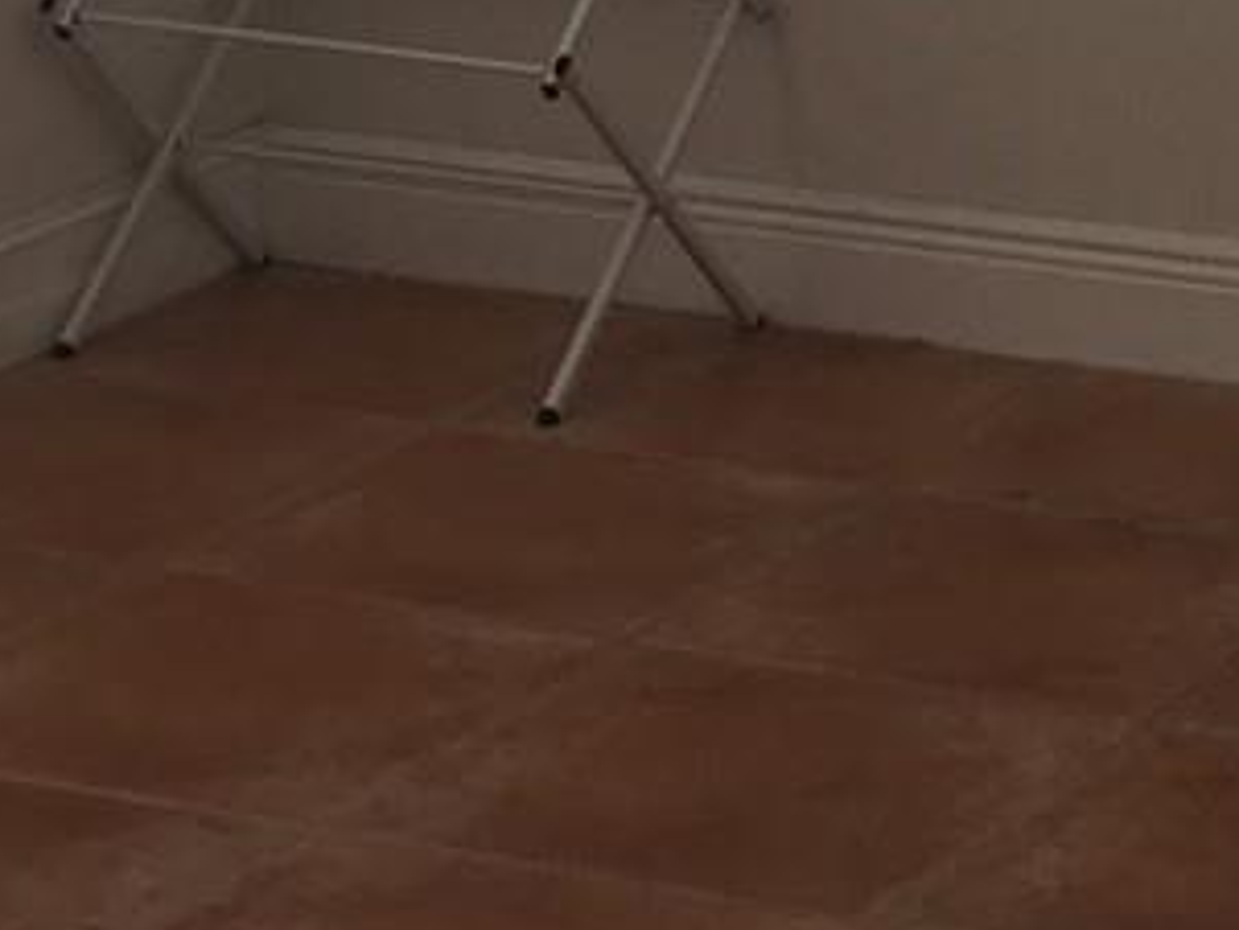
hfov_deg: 12.6
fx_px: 5514
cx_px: 1284
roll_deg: -1.2
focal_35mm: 154
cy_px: -831
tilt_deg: -2.8
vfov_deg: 9.1
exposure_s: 1/120
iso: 32
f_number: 2.2
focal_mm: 4.15
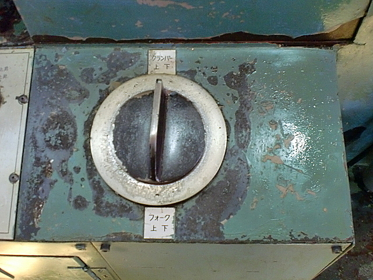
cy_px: 140
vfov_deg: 40.7
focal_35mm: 35
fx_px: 377
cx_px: 186
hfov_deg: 52.6
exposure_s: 1/60
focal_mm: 6.3
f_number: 3.1
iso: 320
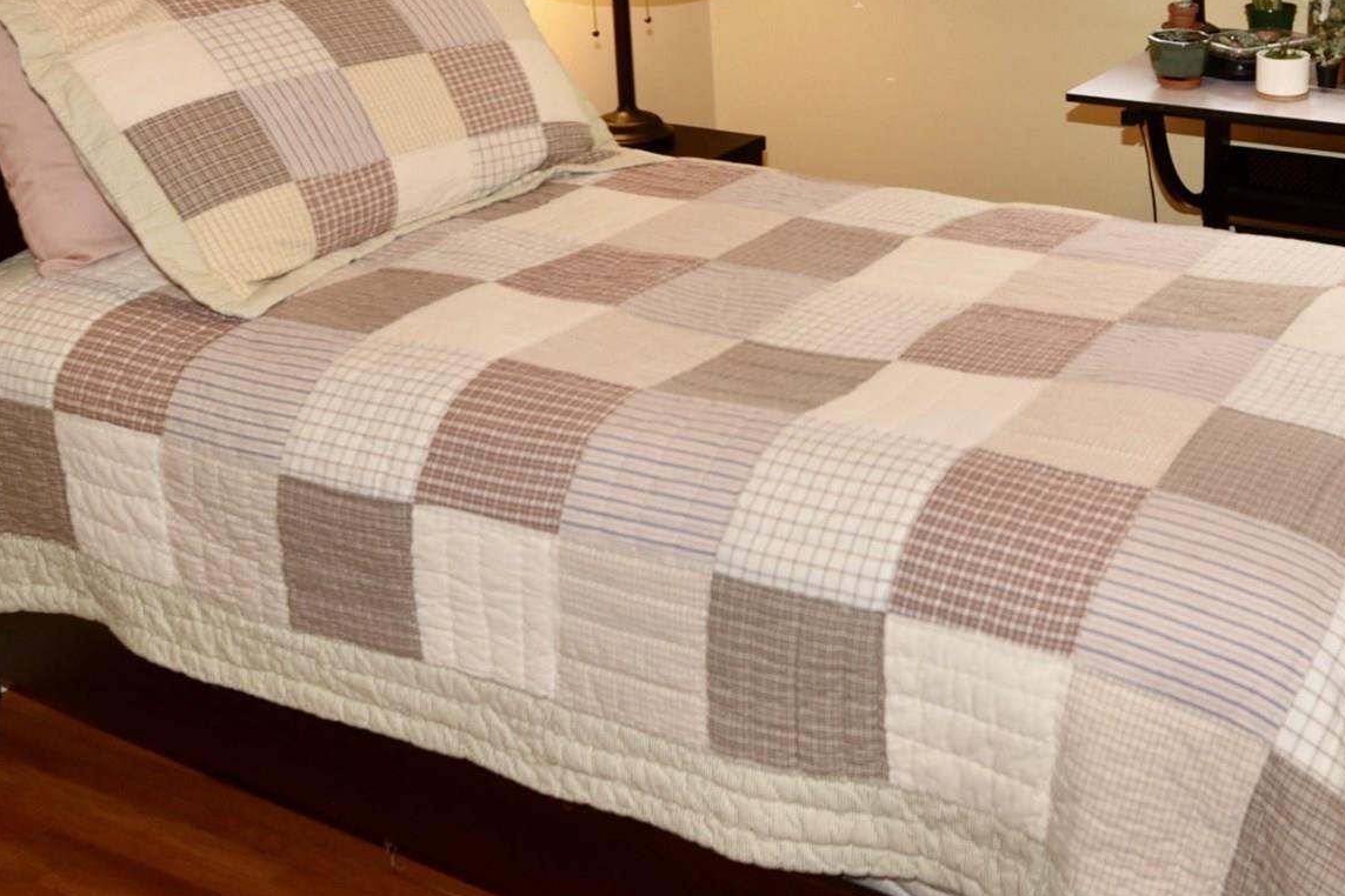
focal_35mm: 43
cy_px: 128
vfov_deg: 30.1
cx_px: 1125
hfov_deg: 42.8
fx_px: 1606
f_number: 5.6
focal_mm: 16
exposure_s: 1/60
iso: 400
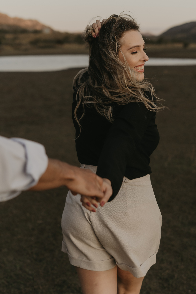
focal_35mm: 58
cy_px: 153
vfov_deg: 34.5
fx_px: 474
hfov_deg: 23.4
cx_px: 110
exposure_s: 1/500
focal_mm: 50
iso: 320
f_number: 2.8
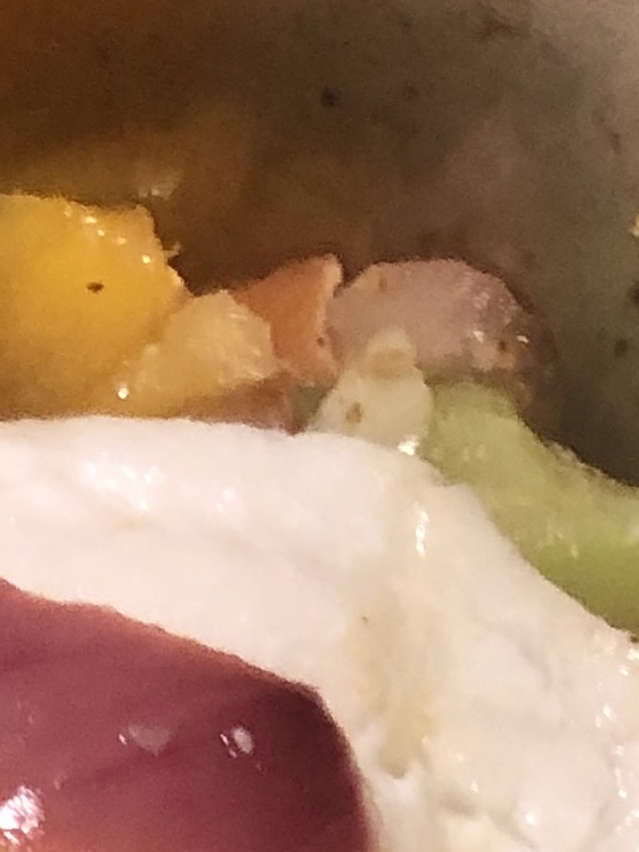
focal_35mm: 176
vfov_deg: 9.4
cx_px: -553
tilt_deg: -68.0
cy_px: 2370
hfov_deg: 8.1
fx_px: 4330
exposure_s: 1/15
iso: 50
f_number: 1.8
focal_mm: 3.99
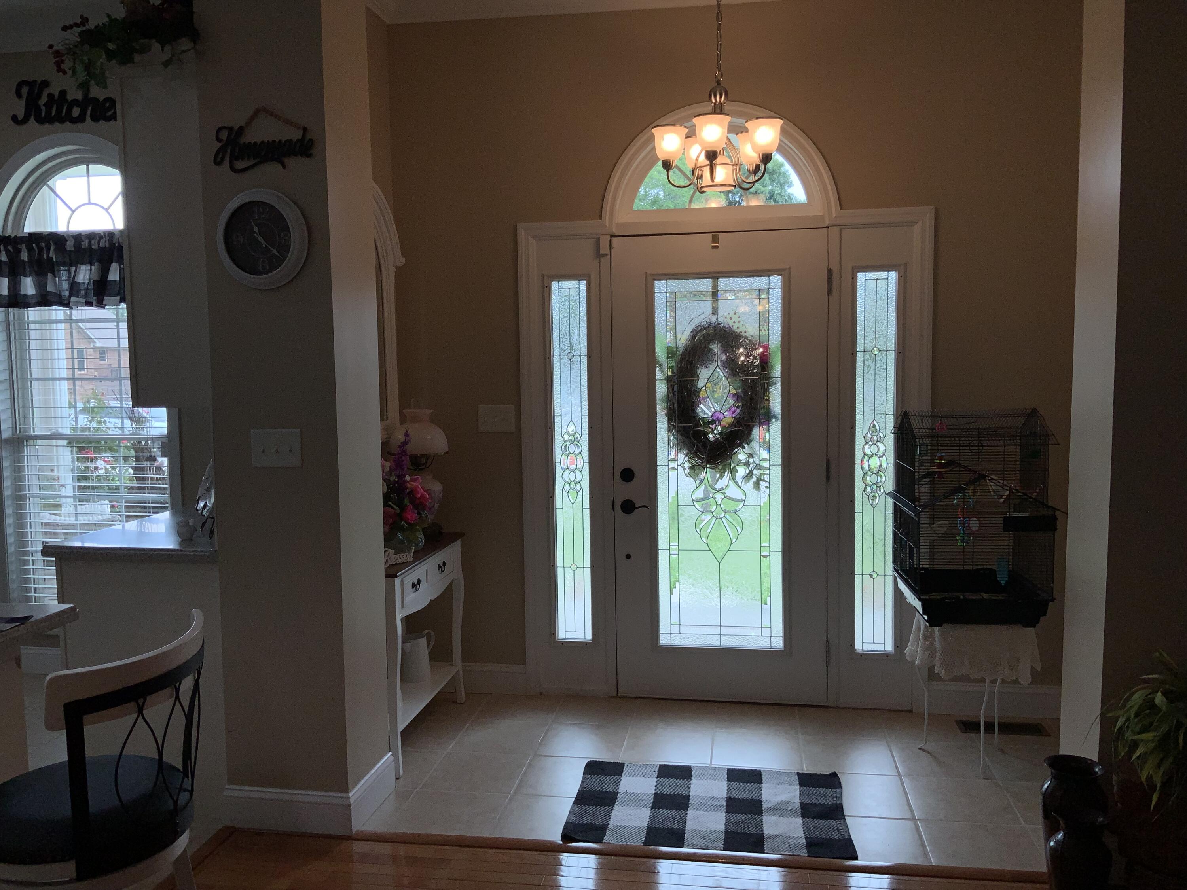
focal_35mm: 29
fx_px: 994
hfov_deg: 61.7
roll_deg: +0.4
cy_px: 445
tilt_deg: -4.9
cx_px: 594
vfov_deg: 48.2
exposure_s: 1/276
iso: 16
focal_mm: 3
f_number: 1.8
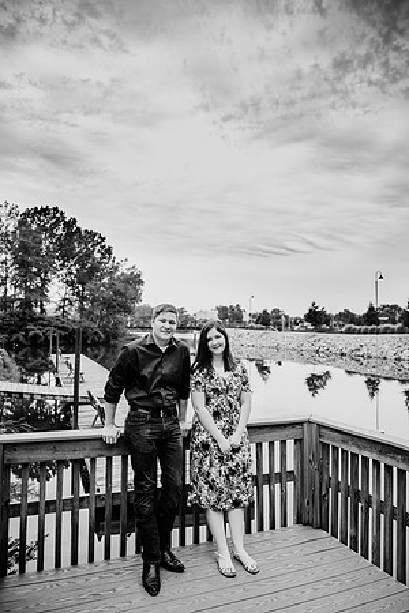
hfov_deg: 53.1
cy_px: 306
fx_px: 409
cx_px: 204
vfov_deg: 73.7
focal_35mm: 24
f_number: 2.8
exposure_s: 1/800
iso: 200
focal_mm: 24
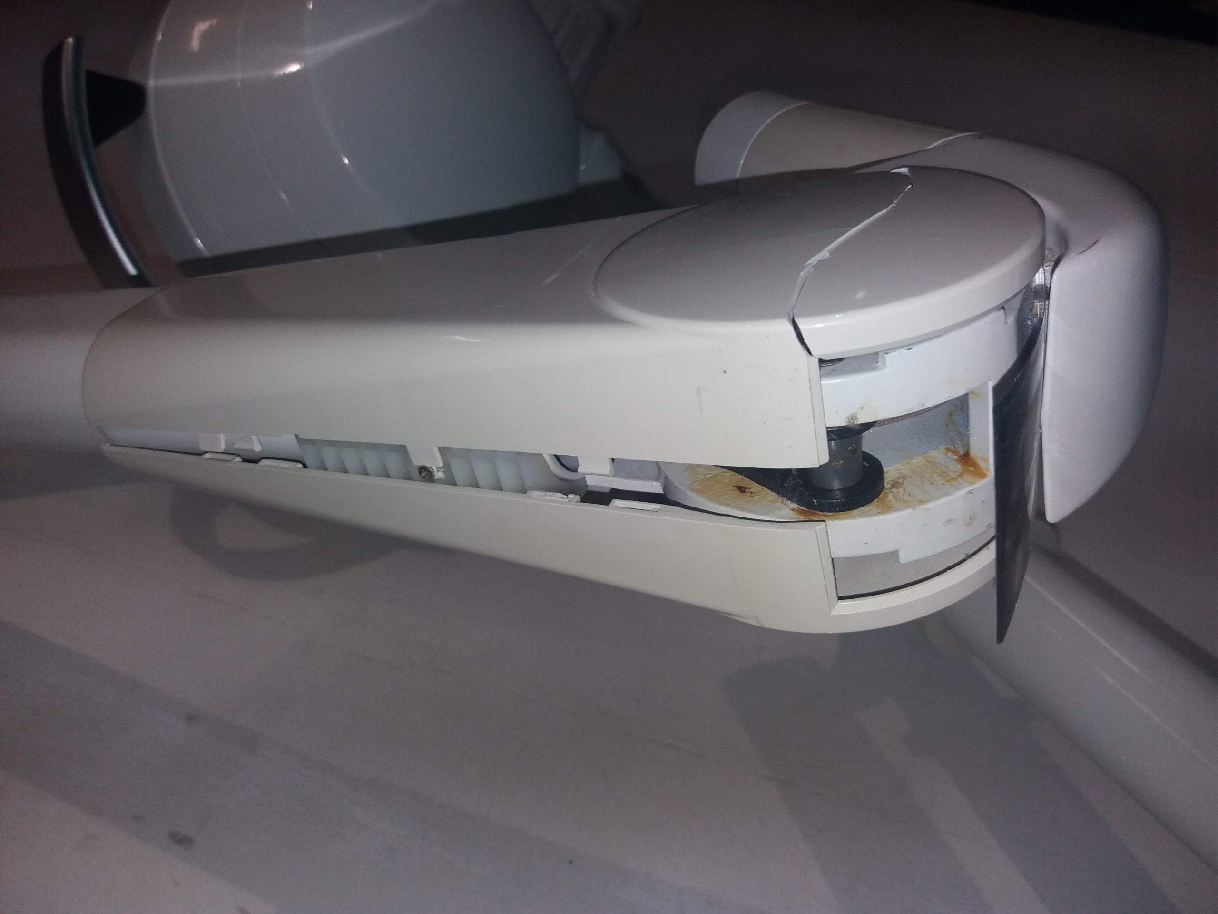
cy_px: 457
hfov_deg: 63.4
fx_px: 985
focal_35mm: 28
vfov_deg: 49.7
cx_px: 609
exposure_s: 1/240
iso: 64
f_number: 1.9
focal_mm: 3.7
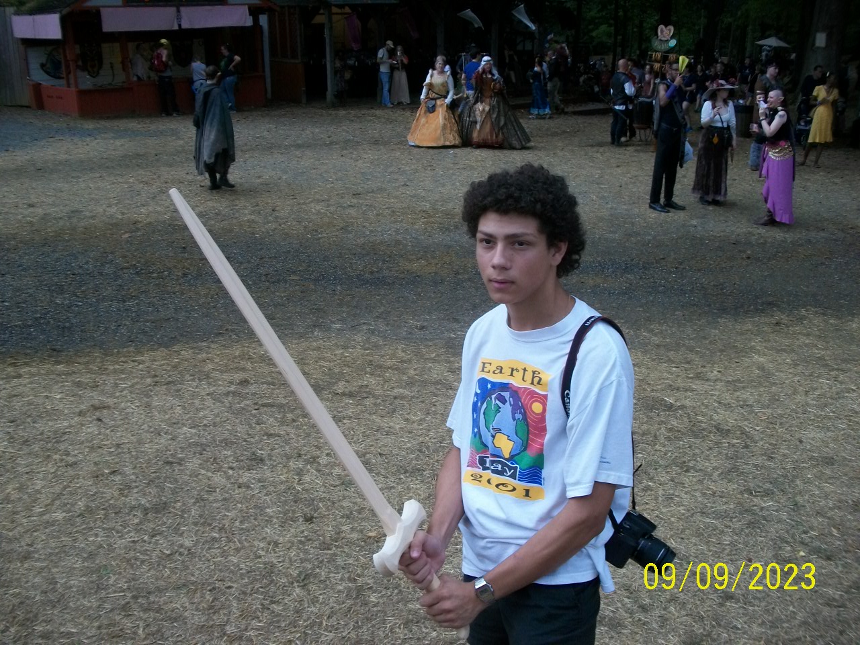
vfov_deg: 44.2
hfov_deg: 56.8
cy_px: 322
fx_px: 795
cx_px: 430
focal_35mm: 32
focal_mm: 5.7
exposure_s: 1/60
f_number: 2.9
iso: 80
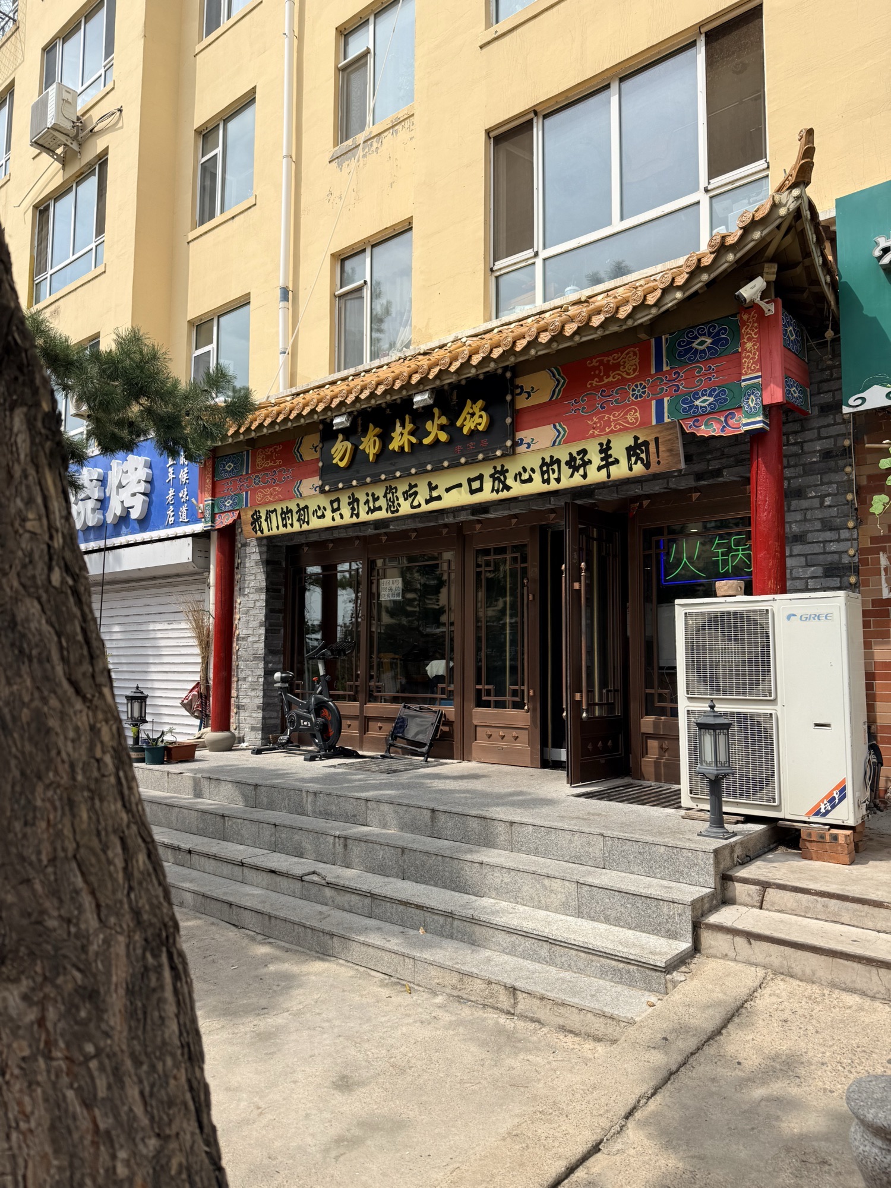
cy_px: 594
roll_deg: -1.6
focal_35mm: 24
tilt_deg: +3.8
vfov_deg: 71.6
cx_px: 446
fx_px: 824
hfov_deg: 56.8
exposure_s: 1/3759
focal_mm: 6.76
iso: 80
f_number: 1.78
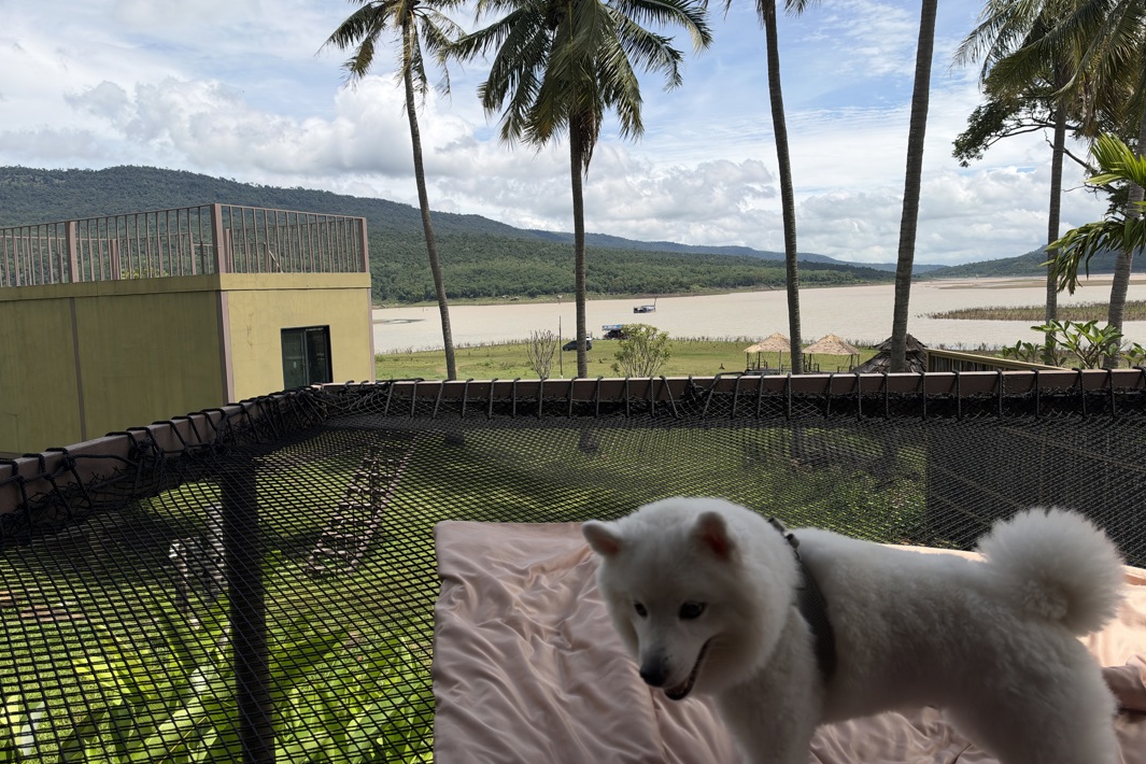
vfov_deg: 49.5
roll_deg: +2.7
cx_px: 550
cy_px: 362
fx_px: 828
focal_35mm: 26
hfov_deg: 69.4
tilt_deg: -4.8
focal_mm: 6.93
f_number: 1.8
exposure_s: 1/9901
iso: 64
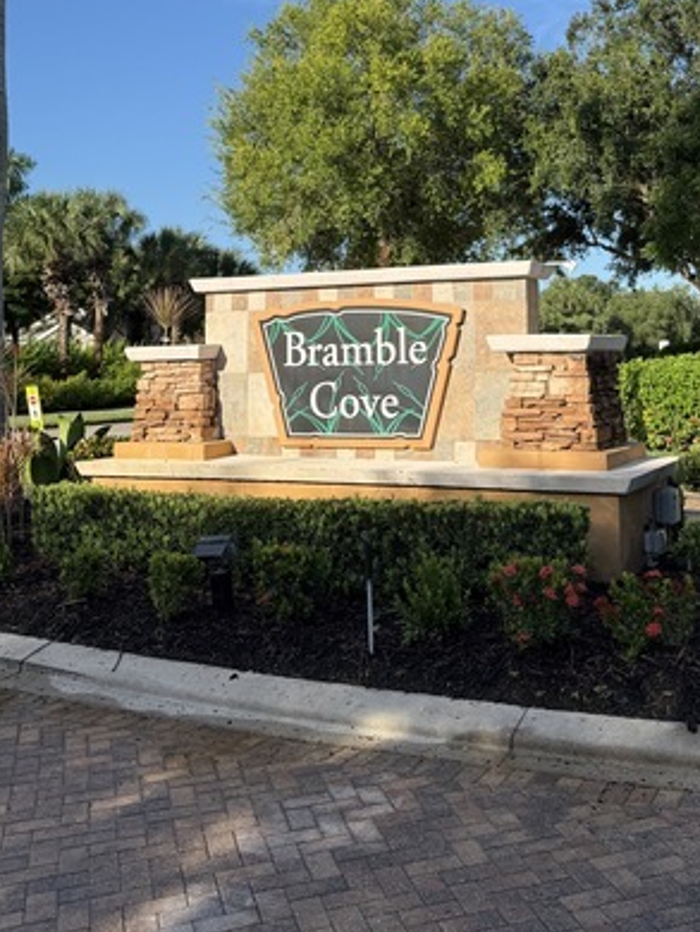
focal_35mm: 41
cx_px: 466
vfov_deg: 44.5
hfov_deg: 34.8
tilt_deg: +5.2
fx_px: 1104
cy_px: 255
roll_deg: +0.9
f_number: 1.78
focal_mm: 6.76
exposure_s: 1/2801
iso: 80
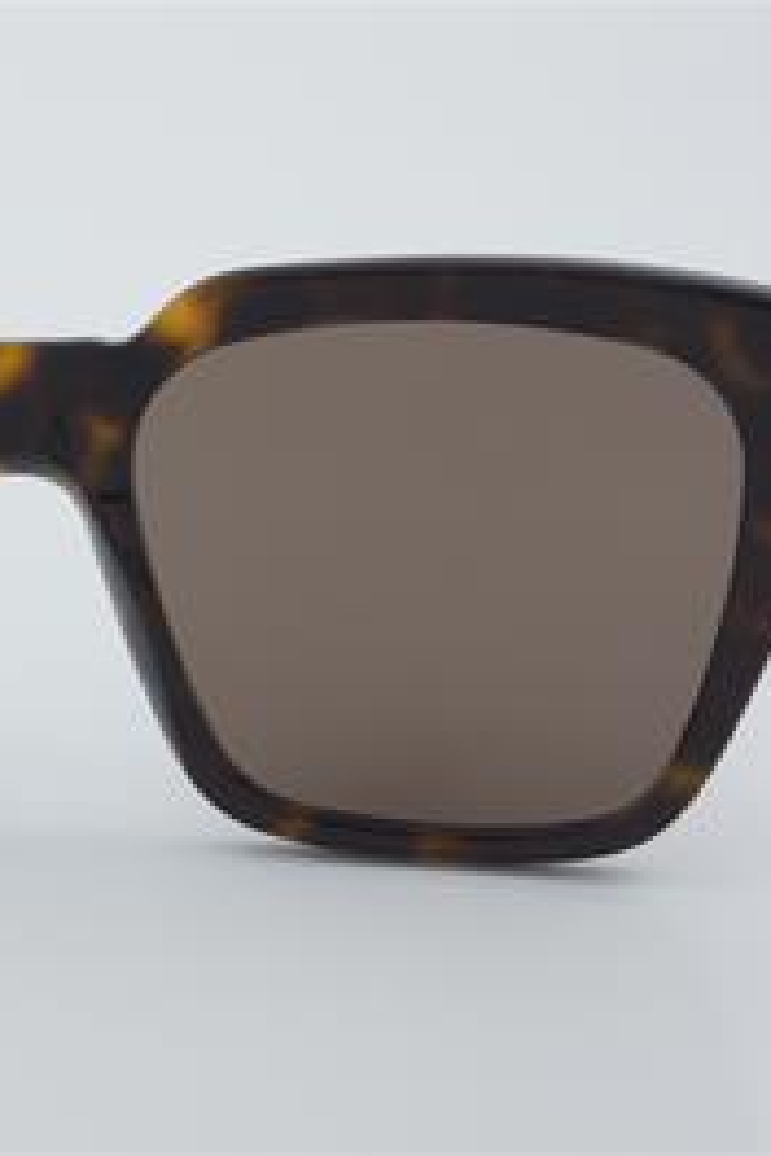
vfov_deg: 22.4
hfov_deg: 14.8
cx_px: 22
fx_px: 2923
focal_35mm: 91
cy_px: 578
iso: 100
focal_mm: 40
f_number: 32
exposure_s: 1/4
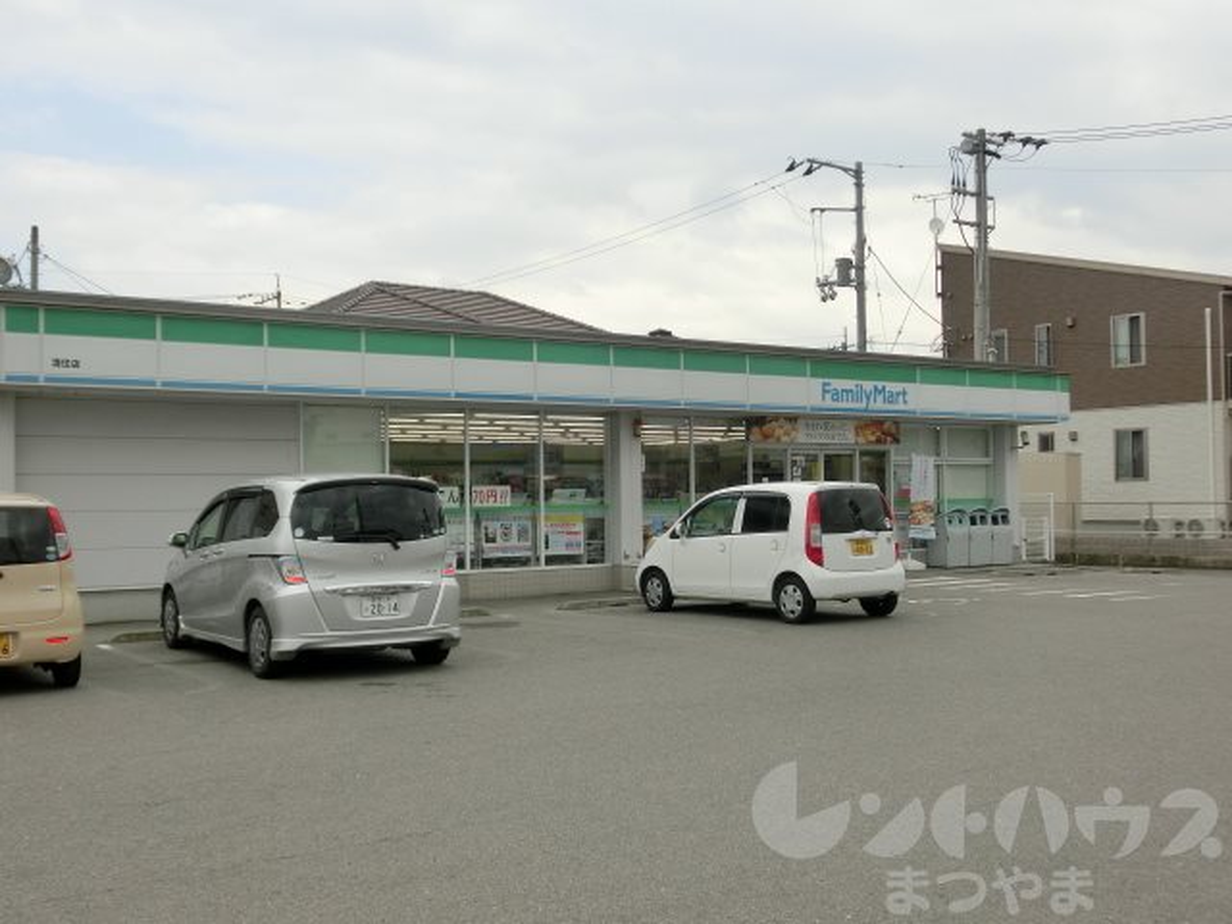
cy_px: 462
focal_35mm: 38
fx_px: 1352
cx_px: 616
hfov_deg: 49.0
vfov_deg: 37.7
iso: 80
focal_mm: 6.67
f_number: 3.9
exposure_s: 1/500
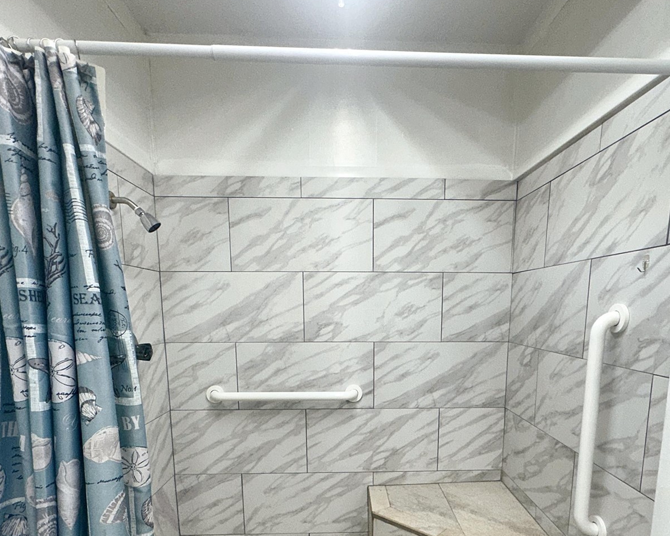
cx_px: 366
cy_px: 379
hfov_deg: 74.9
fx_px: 436
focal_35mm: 22
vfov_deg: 60.8
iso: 80
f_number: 2.2
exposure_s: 1/120
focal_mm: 2.2
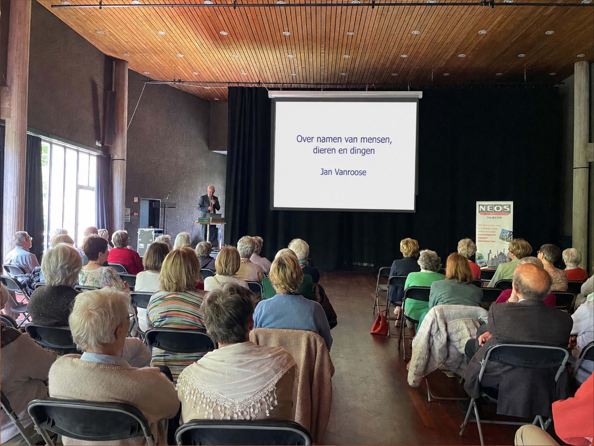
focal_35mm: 29
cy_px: 223
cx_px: 297
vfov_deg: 48.2
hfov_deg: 61.7
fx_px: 498
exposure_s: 1/33
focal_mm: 4.15
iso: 160
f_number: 2.2
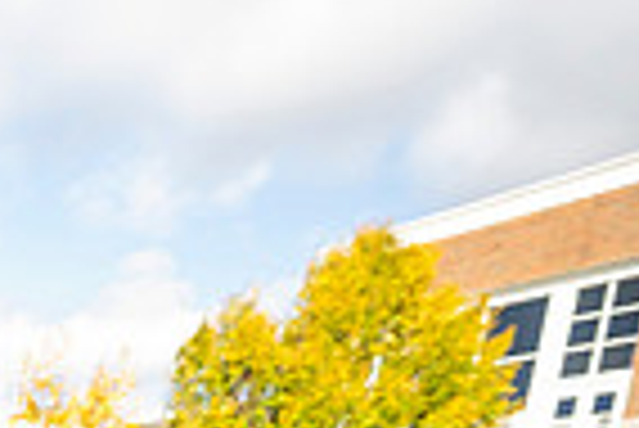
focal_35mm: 57
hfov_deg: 20.6
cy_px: 728
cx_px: -576
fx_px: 1013
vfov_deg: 19.2
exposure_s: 1/500
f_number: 4.5
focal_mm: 14
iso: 320
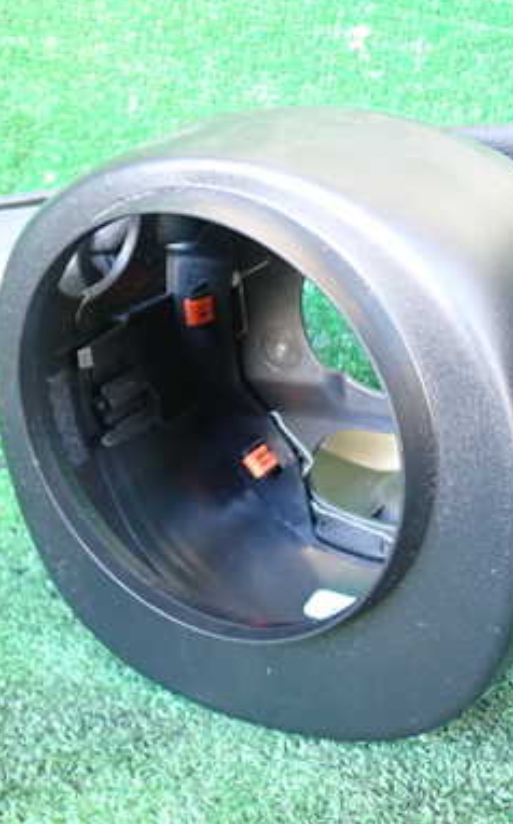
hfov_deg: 25.6
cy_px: 367
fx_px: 1121
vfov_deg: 40.3
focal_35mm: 50
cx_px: 362
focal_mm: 5.4
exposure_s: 1/30
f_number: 2.3
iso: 800
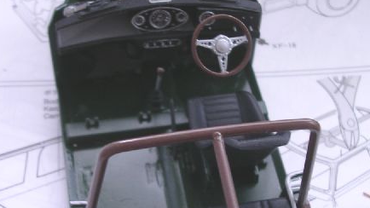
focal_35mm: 61
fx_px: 598
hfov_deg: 34.4
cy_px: 147
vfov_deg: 19.6
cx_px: 180
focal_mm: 5.8
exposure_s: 1/13.3
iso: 100
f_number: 2.8
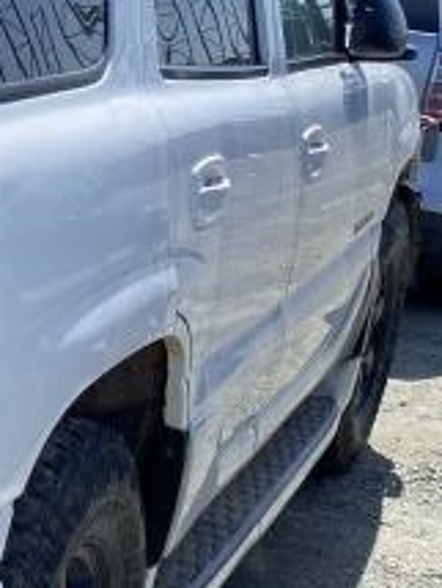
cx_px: -382
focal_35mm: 97
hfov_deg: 13.5
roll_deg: -3.6
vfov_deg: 20.2
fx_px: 1648
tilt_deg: -10.8
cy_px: 275
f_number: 1.8
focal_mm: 4.25
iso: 32
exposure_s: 1/2183
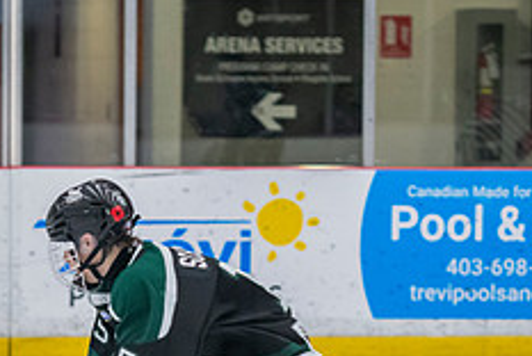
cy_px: 400
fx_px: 5253
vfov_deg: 3.9
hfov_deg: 5.8
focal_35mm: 355
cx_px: 127
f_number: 3.2
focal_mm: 105
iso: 2000
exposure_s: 1/640
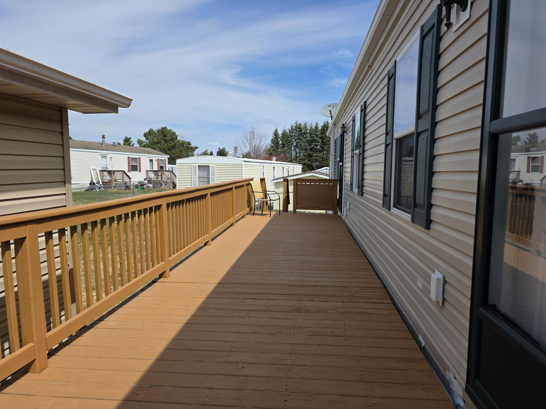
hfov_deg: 71.6
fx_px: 379
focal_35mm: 24
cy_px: 212
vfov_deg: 56.8
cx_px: 265
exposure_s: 1/6355
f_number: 1.7
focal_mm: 6.3
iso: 80
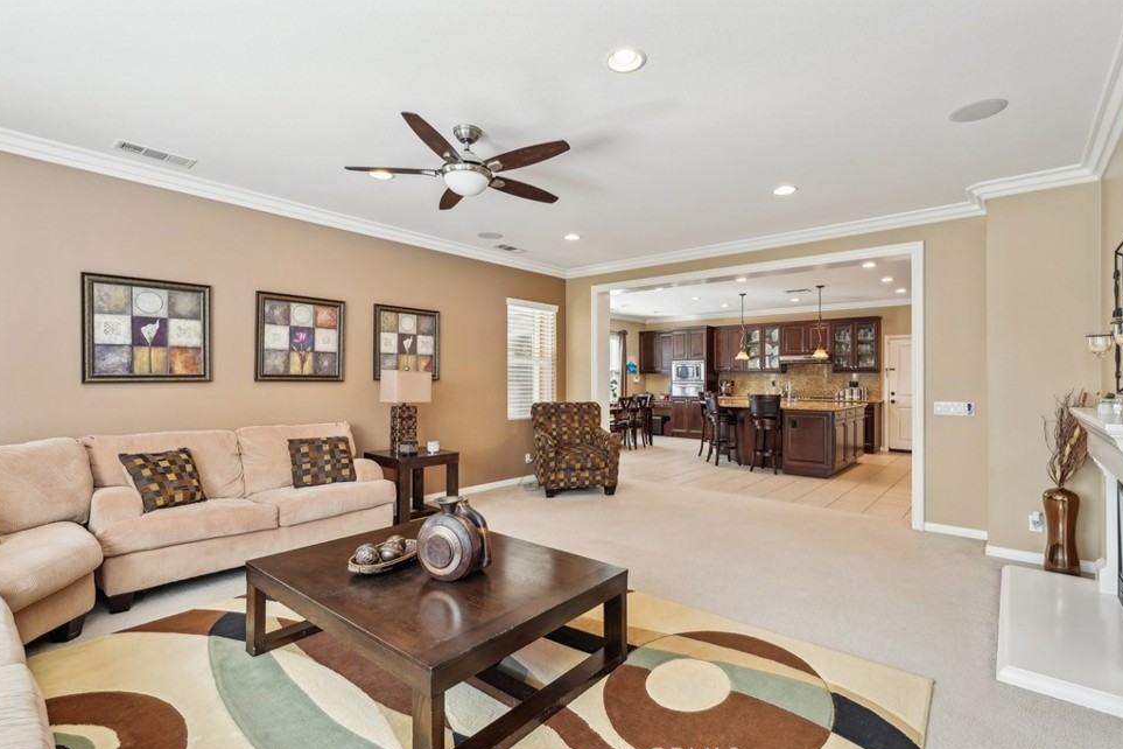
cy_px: 377
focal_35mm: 17
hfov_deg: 93.3
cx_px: 570
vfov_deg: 70.4
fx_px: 530
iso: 400
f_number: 8
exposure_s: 1/20
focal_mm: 16
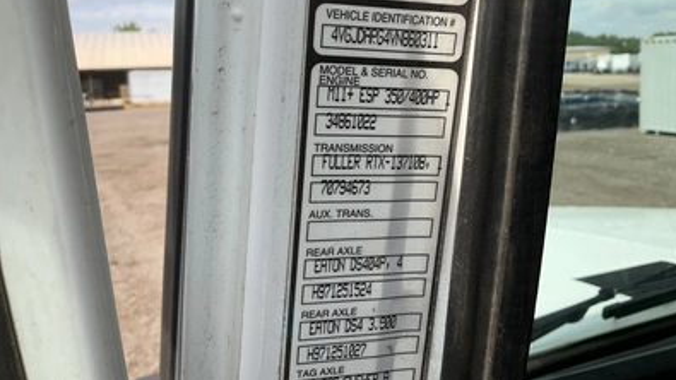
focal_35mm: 32
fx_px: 573
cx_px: 341
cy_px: 127
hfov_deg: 61.0
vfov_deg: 36.3
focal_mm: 3
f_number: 1.8
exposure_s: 1/1675
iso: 25
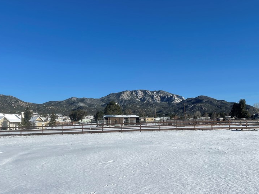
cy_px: 88
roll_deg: +0.8
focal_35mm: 37
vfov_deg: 38.6
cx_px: 127
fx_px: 277
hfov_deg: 50.1
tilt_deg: +7.3
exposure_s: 1/6250
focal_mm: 5.1
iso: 32
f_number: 1.6
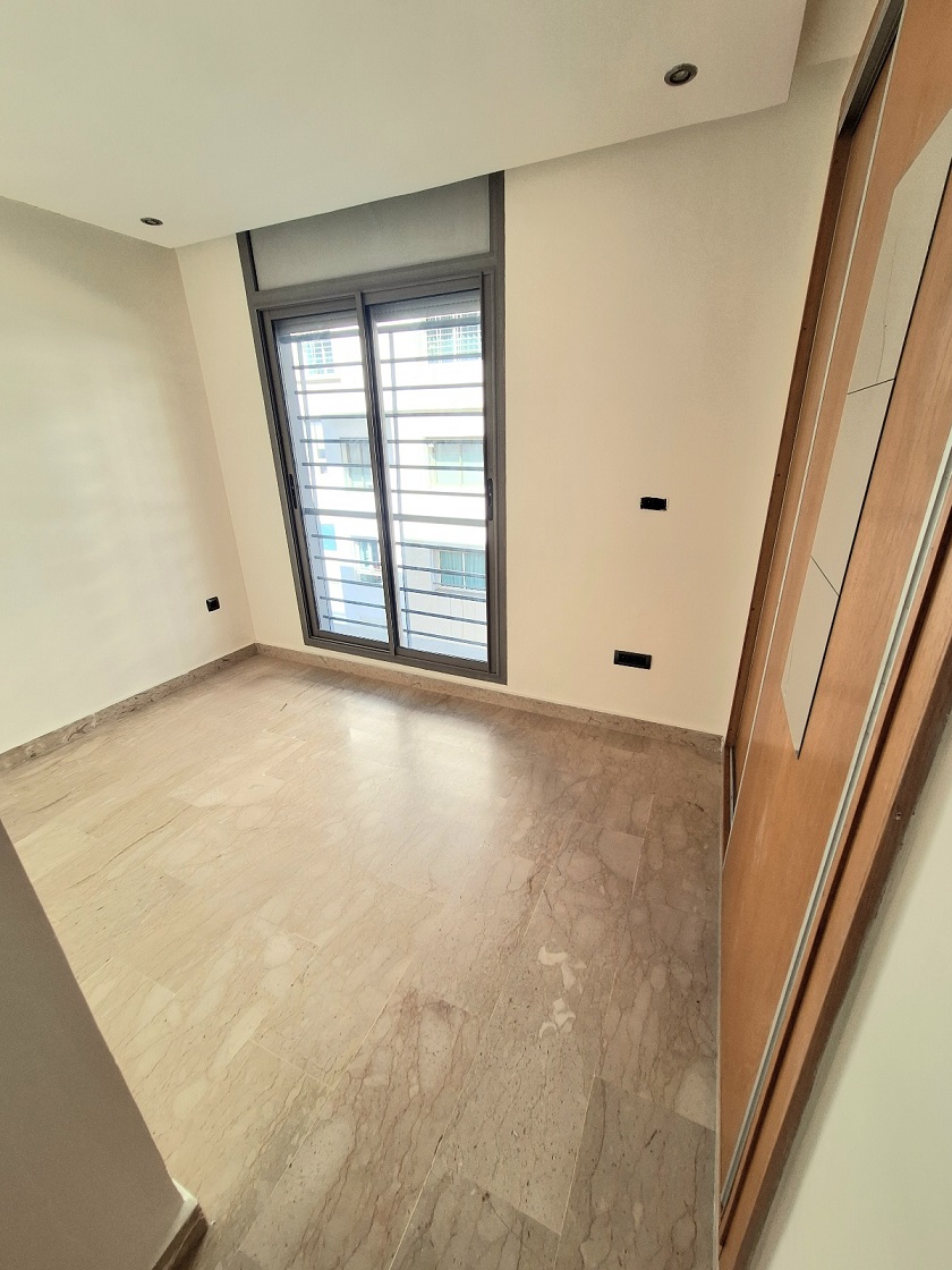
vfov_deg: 106.2
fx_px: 477
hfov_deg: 89.9
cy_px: 635
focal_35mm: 13
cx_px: 476
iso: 40
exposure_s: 1/192
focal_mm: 1.74
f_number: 2.2
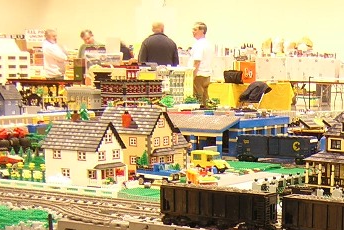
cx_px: 334
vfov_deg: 15.1
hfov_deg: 22.6
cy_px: 284
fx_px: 832
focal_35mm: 87
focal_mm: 4.7
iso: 100
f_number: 2.6
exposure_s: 1/3.6
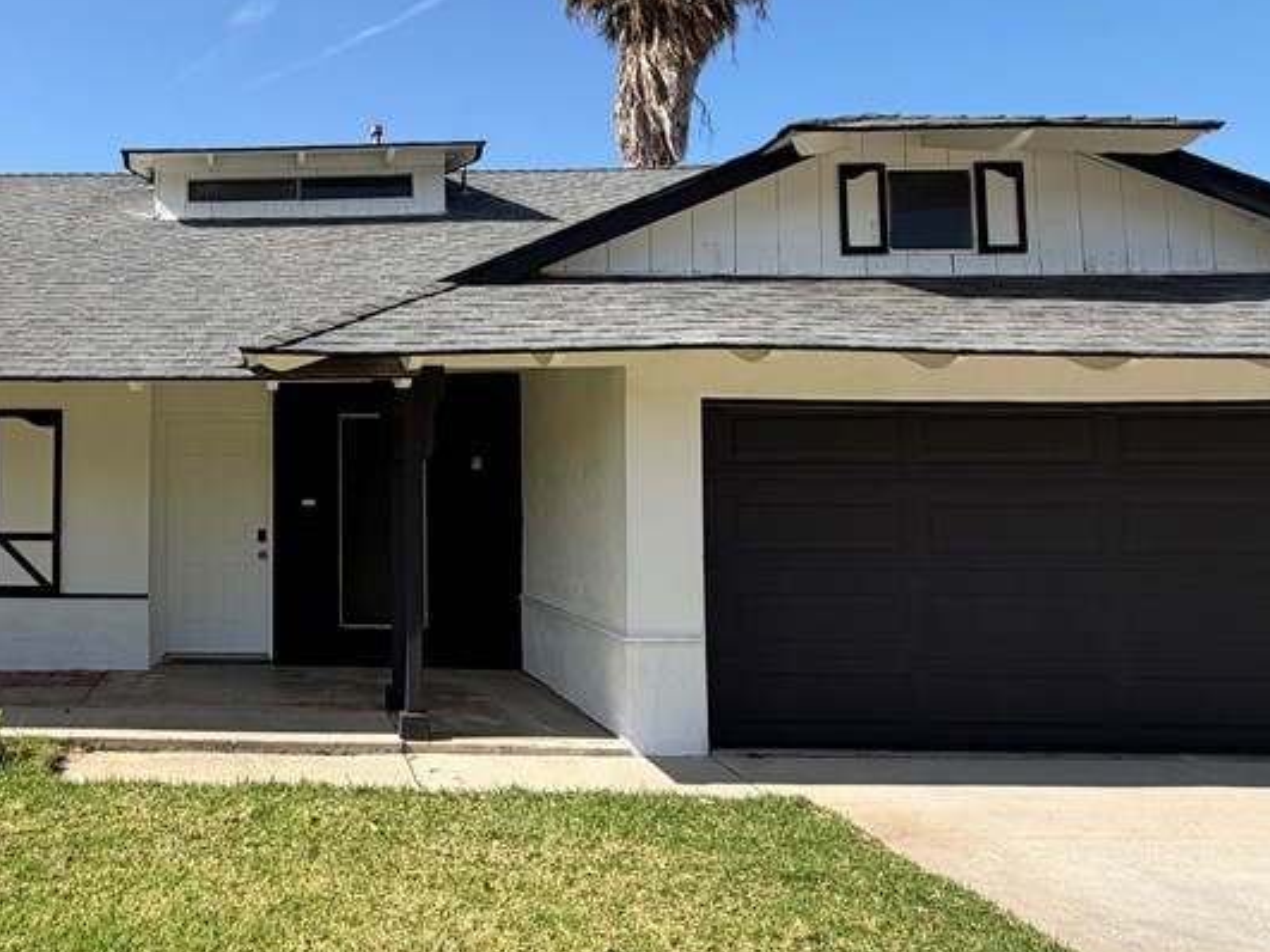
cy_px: 440
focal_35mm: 27
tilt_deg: +3.2
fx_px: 990
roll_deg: +0.3
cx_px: 222
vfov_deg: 51.3
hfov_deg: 59.3
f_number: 2.2
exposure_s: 1/770
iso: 32
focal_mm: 2.22
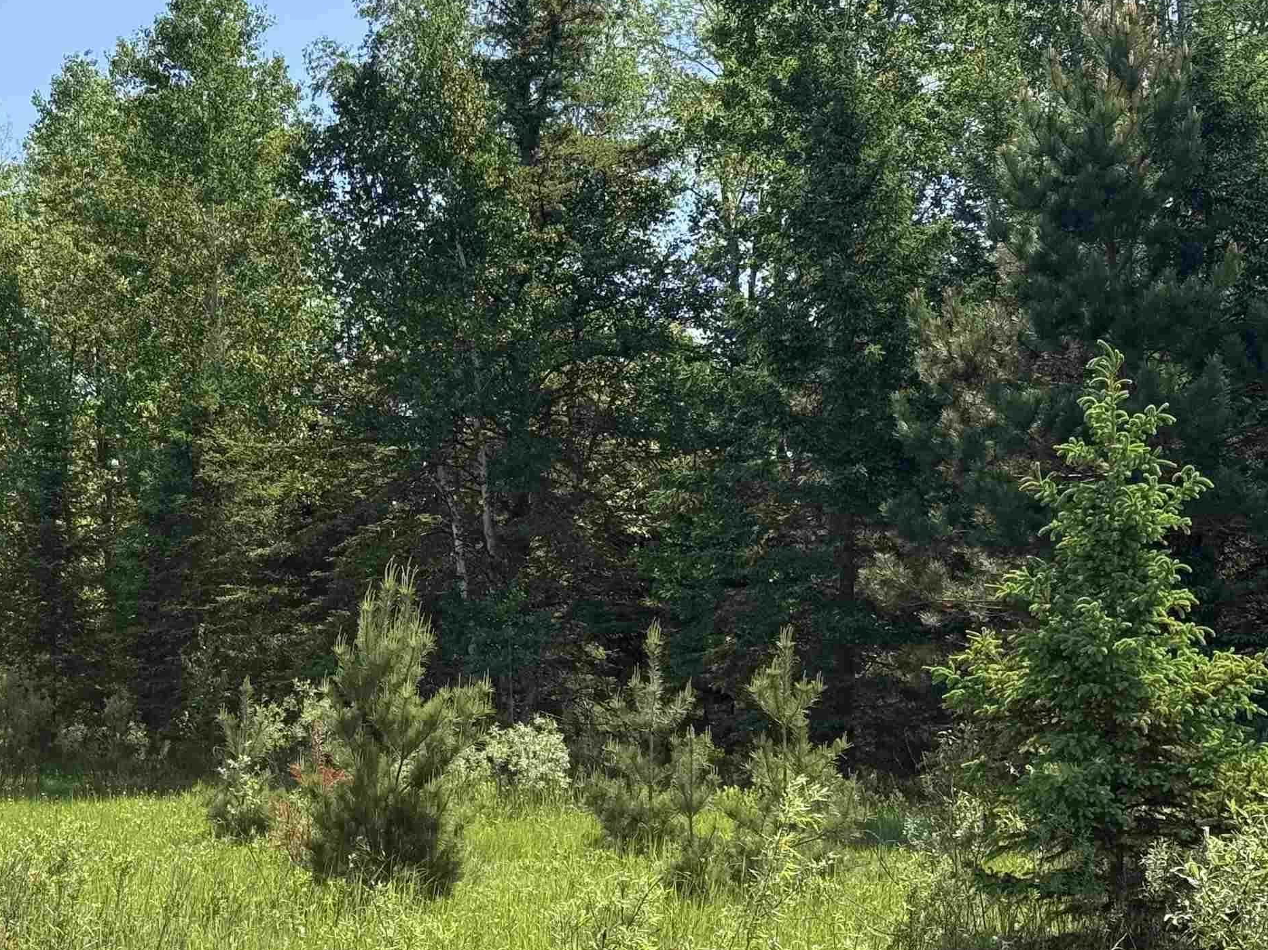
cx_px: 388
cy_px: 622
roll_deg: -0.9
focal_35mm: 79
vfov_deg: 18.6
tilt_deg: +5.0
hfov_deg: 24.6
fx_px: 2894
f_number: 1.78
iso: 100
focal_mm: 6.76
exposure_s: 1/2865
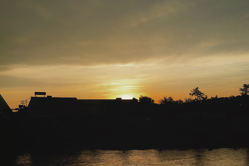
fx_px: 284
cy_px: 110
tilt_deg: +1.7
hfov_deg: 47.4
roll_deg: +1.7
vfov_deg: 32.4
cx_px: 123
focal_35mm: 41
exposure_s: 1/1012
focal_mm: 4.15
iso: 25
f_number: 2.2
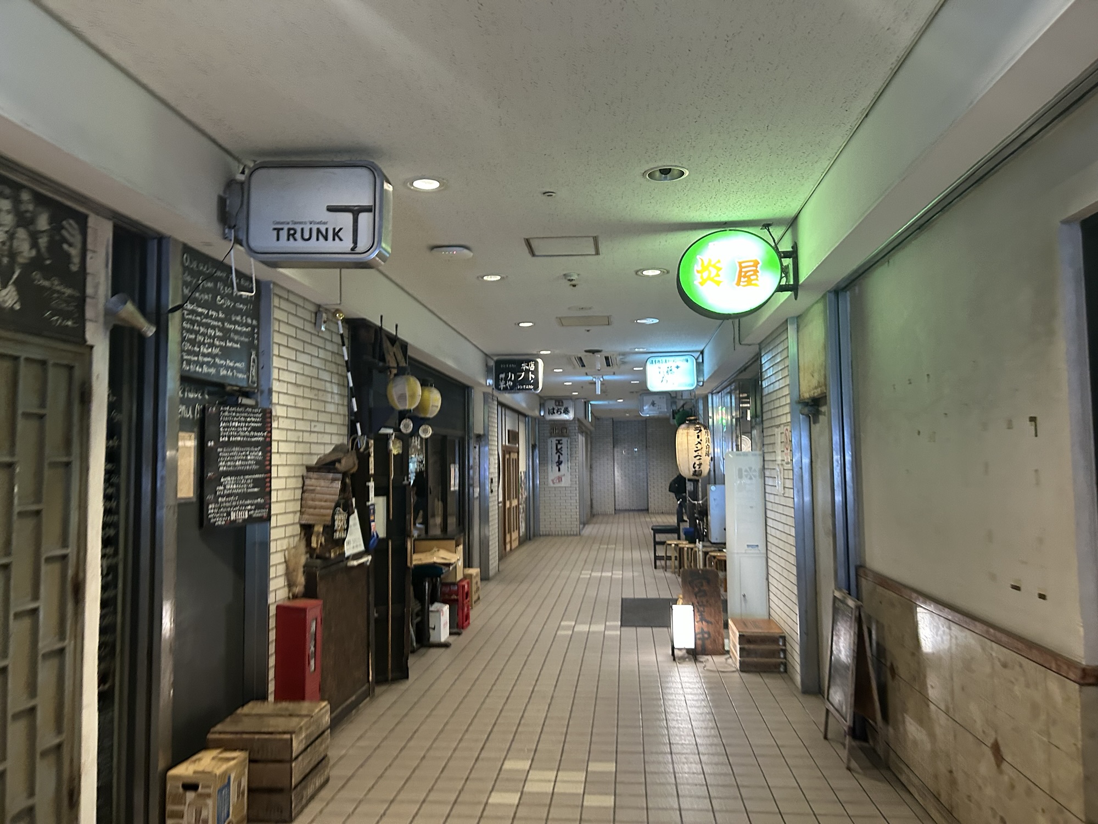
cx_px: 549
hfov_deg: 67.3
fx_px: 825
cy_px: 412
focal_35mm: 26
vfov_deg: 53.1
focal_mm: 5.7
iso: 250
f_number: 1.5
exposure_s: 1/50
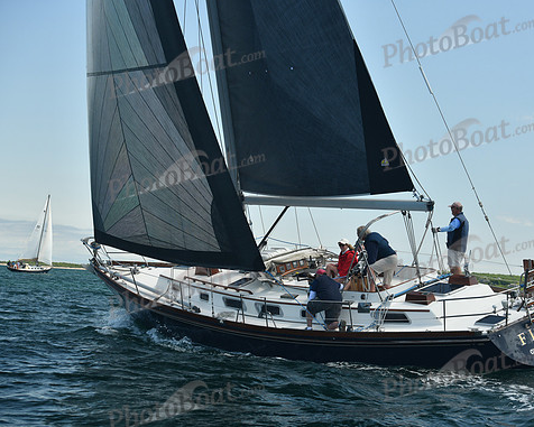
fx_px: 1265
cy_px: 216
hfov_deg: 23.8
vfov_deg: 19.2
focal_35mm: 80
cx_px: 324
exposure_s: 1/640
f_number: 6.3
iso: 320
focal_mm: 70
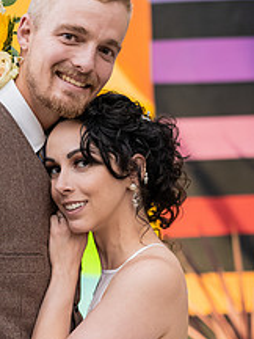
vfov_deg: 17.8
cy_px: 239
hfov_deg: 13.4
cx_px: 34
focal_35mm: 110
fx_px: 1076
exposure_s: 1/160
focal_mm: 55
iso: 500
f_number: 2.2
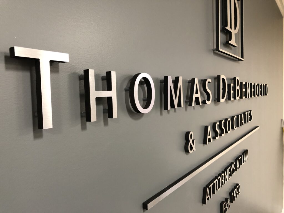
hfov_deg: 63.4
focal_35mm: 28
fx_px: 230
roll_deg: +2.9
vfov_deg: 49.7
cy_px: 106
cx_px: 142
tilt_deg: -1.7
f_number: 1.8
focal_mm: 4
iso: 50
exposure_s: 1/15
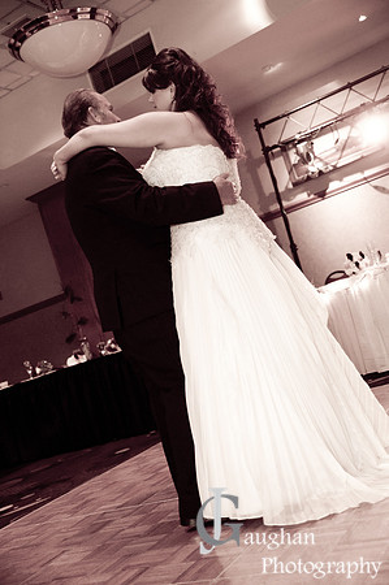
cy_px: 292
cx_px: 194
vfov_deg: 45.0
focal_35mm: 44
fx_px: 707
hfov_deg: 30.8
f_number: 2.8
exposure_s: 1/60
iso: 1600
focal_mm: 29
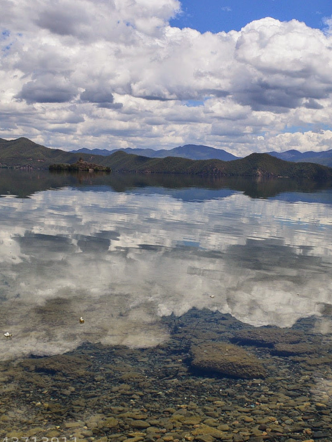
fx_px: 601
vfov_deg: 40.4
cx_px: 218
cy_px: 216
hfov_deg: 30.7
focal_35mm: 47
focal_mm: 18
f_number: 11
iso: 250
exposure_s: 1/500
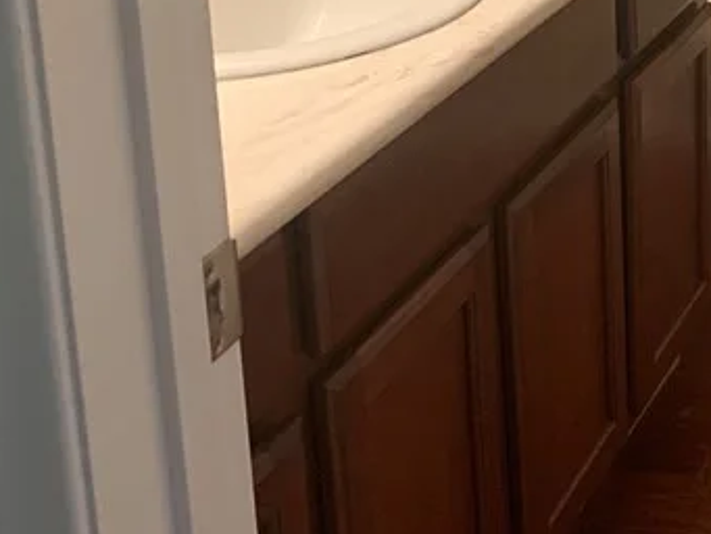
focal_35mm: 78
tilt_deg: -12.8
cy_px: -83
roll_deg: -0.9
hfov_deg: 22.5
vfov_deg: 18.1
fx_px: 1603
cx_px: 911
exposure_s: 1/60
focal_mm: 4.25
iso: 200
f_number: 1.8
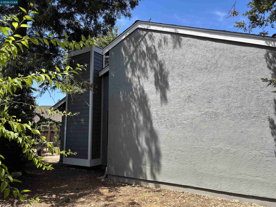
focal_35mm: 26
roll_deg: -0.2
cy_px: 104
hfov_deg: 67.3
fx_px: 207
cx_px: 138
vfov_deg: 53.1
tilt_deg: +8.2
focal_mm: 5.96
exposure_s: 1/1567
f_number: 1.6
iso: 50
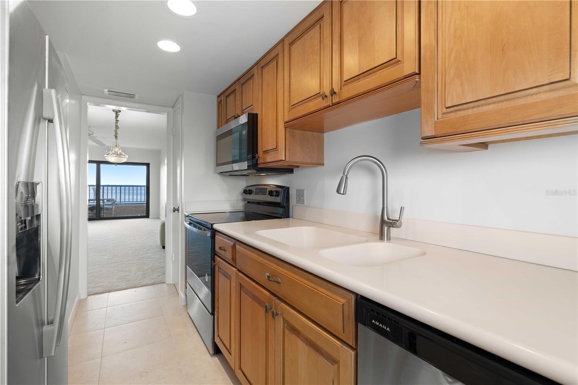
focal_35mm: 17
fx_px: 273
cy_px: 192
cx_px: 289
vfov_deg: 70.4
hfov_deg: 93.3
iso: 400
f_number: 8
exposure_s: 1/4
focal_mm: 17
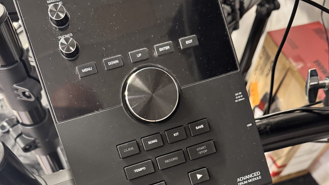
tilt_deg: -58.9
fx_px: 305
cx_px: 164
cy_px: 176
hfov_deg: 56.6
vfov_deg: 31.7
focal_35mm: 35
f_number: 1.78
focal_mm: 6.76
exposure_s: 1/33
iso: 1000
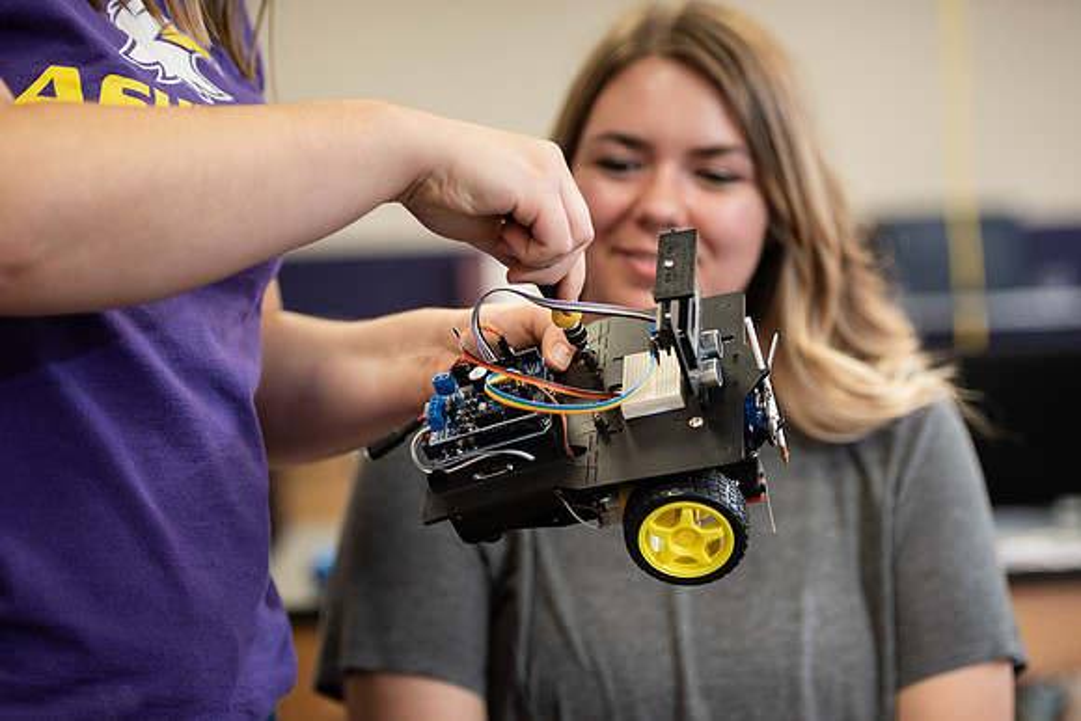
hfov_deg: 23.6
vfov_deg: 15.9
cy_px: 360
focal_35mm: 86
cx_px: 540
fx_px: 2583
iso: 1000
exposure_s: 1/160
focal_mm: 86
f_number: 2.8
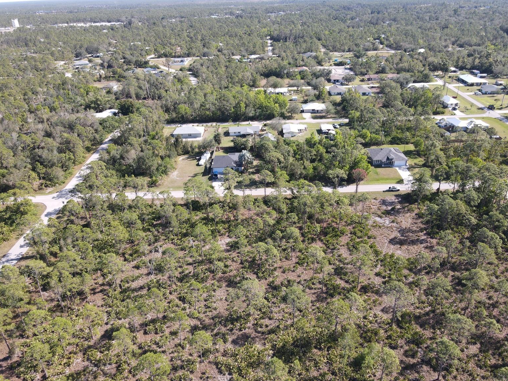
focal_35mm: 25
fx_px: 367
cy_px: 188
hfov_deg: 69.4
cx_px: 263
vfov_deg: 54.9
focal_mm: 4.5
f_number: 2.8
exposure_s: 1/240
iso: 100
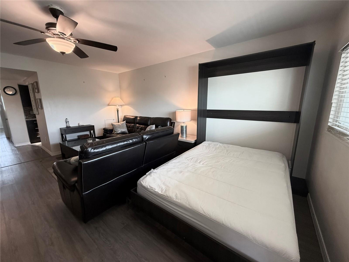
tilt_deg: -10.2
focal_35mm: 14
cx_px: 174
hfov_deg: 102.1
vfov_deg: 85.7
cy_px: 131
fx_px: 141
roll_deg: -0.3
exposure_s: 1/120
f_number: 2.2
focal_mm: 2.22
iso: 320
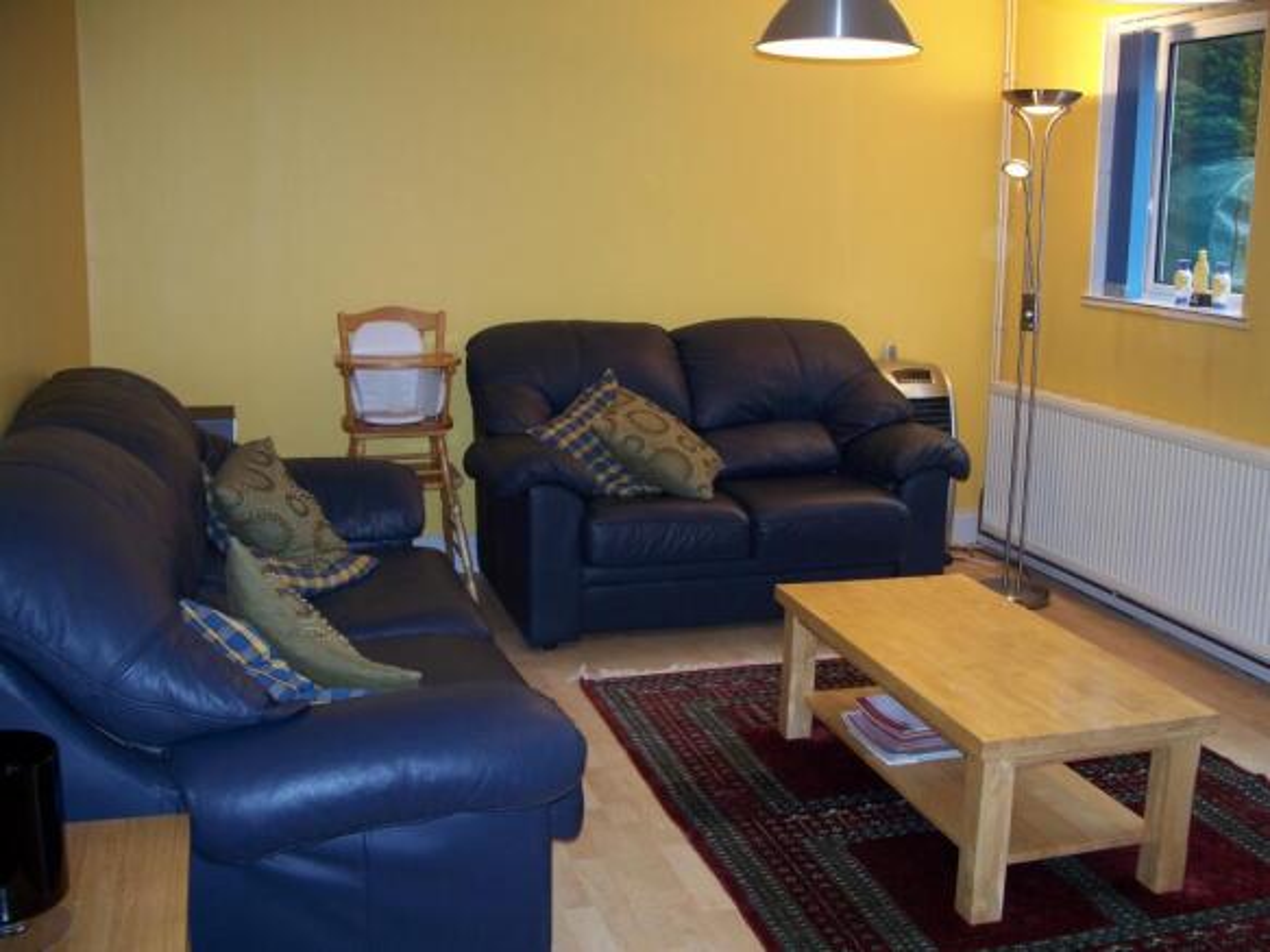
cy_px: 476
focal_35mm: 37
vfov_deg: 38.7
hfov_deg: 50.1
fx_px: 1357
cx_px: 635
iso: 125
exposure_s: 1/60
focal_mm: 7.8
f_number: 2.8
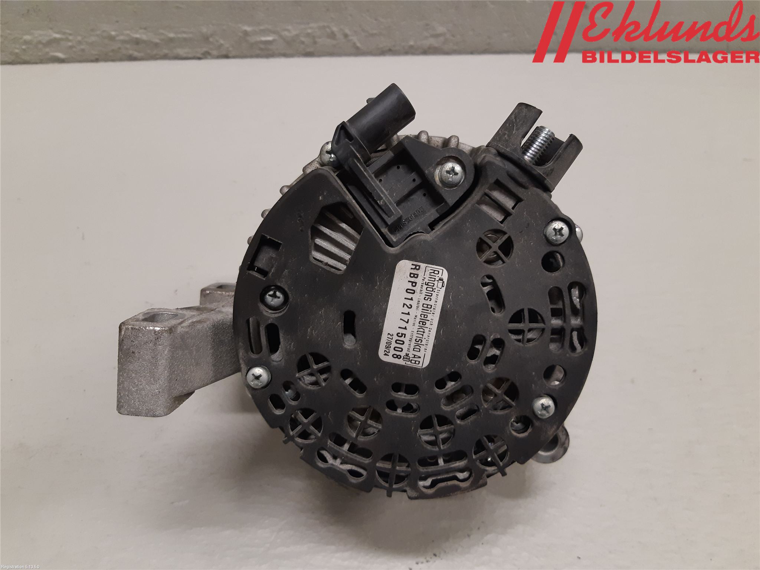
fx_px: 571
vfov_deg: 53.1
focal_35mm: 26
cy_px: 285
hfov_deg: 67.3
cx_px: 380
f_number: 1.7
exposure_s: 1/50
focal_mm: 3.93
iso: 160
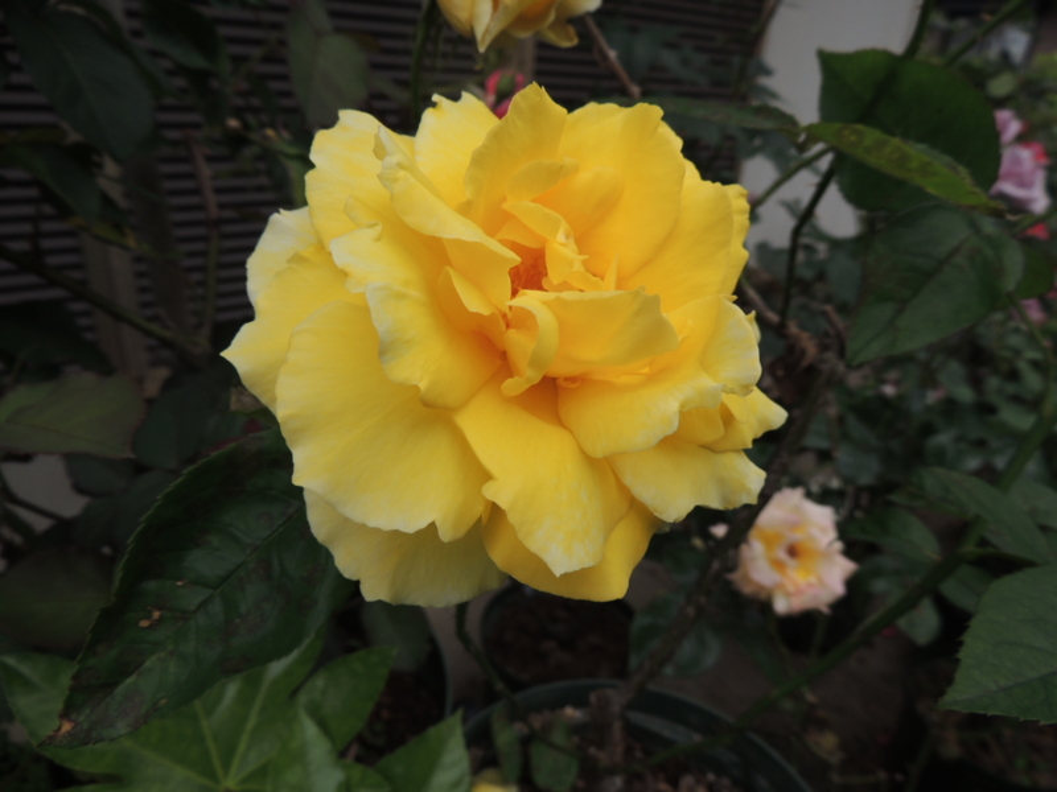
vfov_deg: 56.8
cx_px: 528
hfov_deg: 71.6
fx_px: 733
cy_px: 396
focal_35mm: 24
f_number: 3
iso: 100
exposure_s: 1/800
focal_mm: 4.3
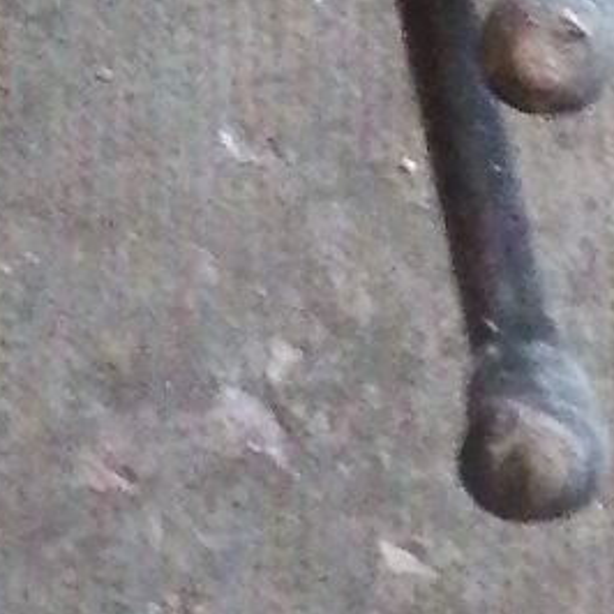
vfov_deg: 7.1
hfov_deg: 7.4
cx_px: 1002
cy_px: -967
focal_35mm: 230
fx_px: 4616
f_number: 1.8
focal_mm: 5.3
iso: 2176
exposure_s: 1/20
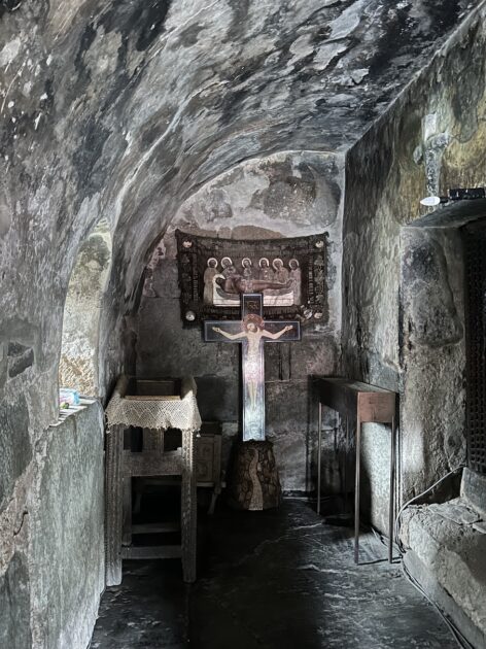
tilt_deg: -0.9
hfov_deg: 53.0
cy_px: 324
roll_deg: +0.5
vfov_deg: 67.3
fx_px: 487
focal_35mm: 26
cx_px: 243
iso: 640
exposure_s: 1/10
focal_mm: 5.7
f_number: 1.5
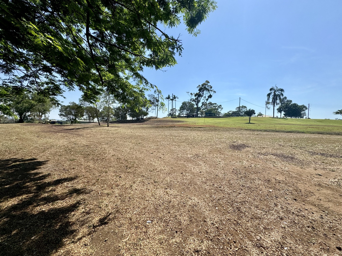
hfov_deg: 102.1
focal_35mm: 14
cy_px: 128
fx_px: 138
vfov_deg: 85.7
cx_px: 171
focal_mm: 2.22
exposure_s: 1/2494
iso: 40
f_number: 2.2
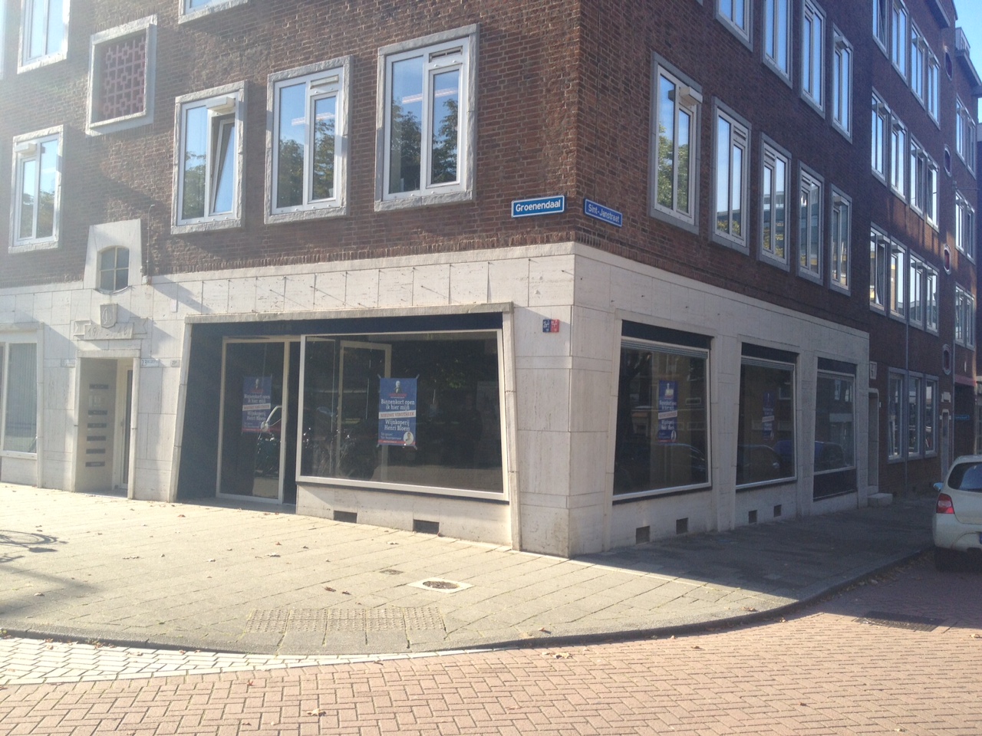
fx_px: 993
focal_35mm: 35
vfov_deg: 40.7
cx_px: 491
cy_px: 368
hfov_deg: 52.6
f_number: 2.4
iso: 50
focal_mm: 4.28
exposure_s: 1/452
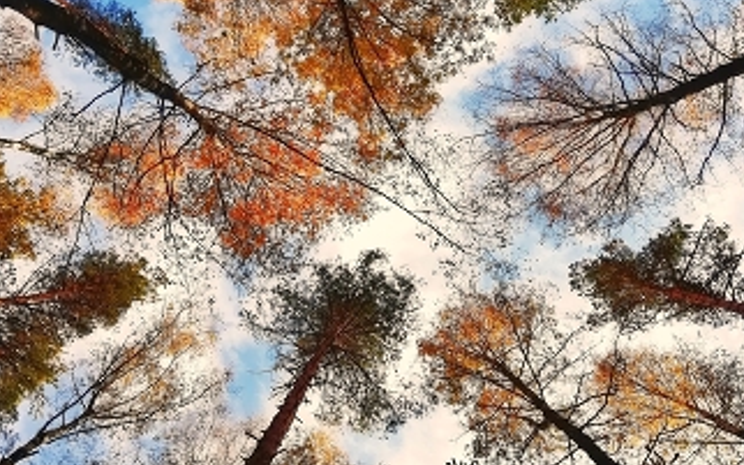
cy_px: 223
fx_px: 811
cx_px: 365
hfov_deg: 49.3
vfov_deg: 32.0
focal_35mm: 40
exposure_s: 1/949
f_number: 2.2
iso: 50
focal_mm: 3.46
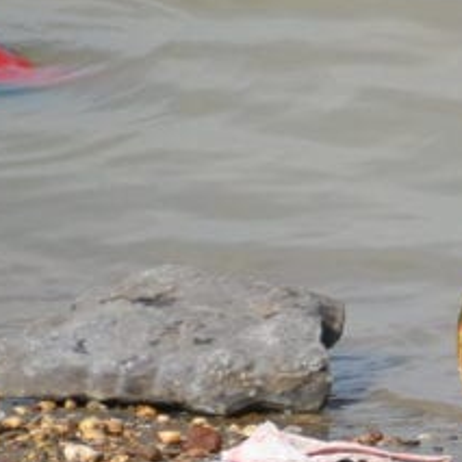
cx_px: 944
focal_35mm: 1529
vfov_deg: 1.1
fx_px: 23088
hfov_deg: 1.1
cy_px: 154
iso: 400
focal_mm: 250
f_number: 8
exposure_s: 1/1000
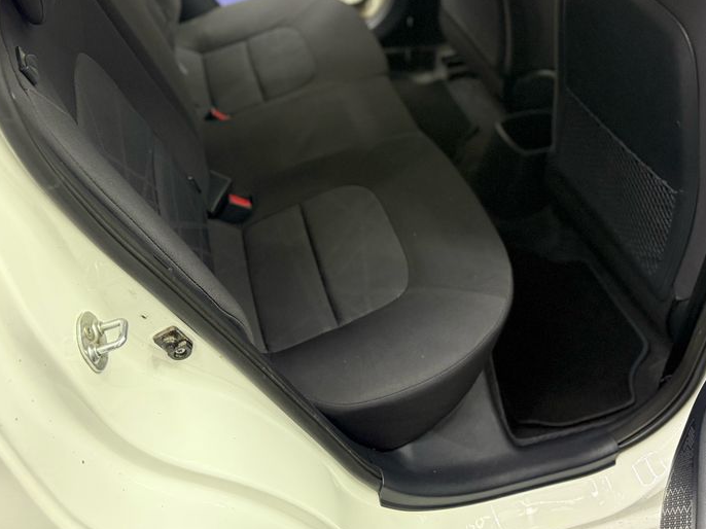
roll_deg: -6.7
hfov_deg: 52.6
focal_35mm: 35
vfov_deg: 39.9
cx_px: 372
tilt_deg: -36.4
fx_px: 714
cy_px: 152
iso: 500
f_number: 1.78
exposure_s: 1/50
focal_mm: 6.76
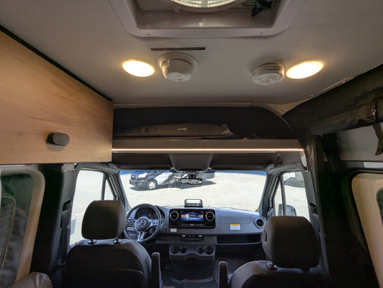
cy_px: 144
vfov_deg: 78.2
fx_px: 177
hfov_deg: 94.4
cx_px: 192
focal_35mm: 16
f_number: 2.2
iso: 58
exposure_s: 1/201
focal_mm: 2.35
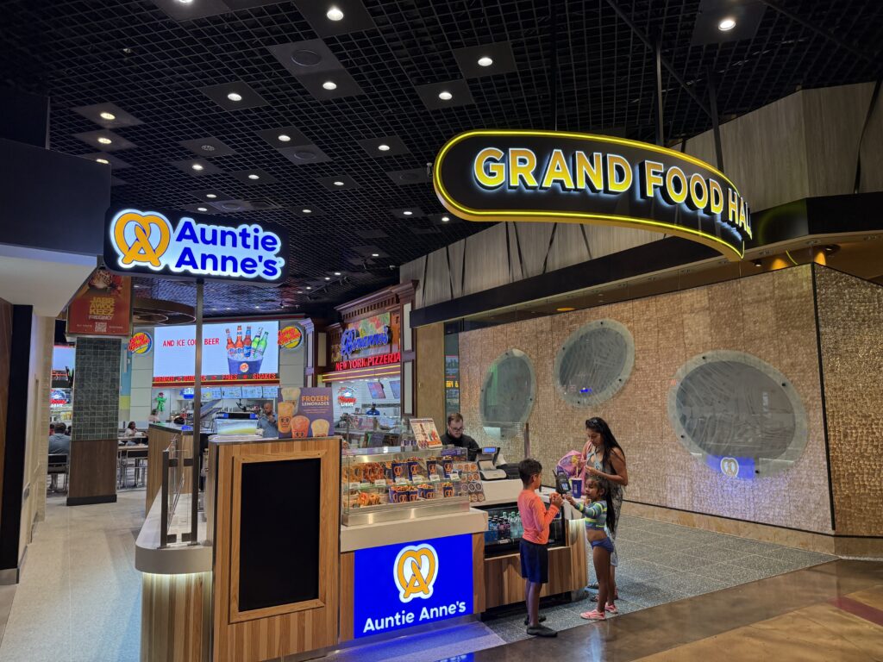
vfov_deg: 56.8
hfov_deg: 71.6
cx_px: 442
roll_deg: +0.3
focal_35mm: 24
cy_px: 331
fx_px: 612
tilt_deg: +6.8
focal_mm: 6.76
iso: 160
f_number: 1.78
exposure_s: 1/60
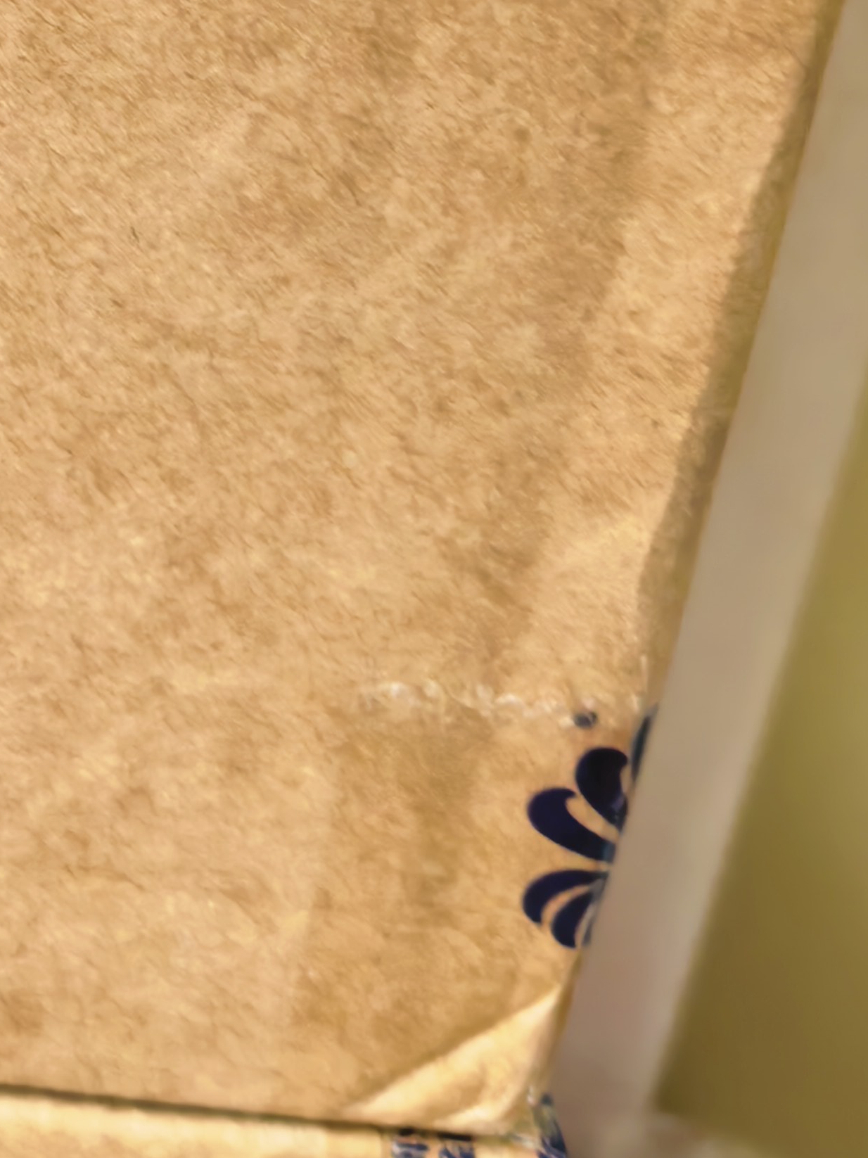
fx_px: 2809
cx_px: -626
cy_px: -56
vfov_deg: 22.2
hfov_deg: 15.4
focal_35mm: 84
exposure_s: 1/33.3
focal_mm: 5.75
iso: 320
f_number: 2
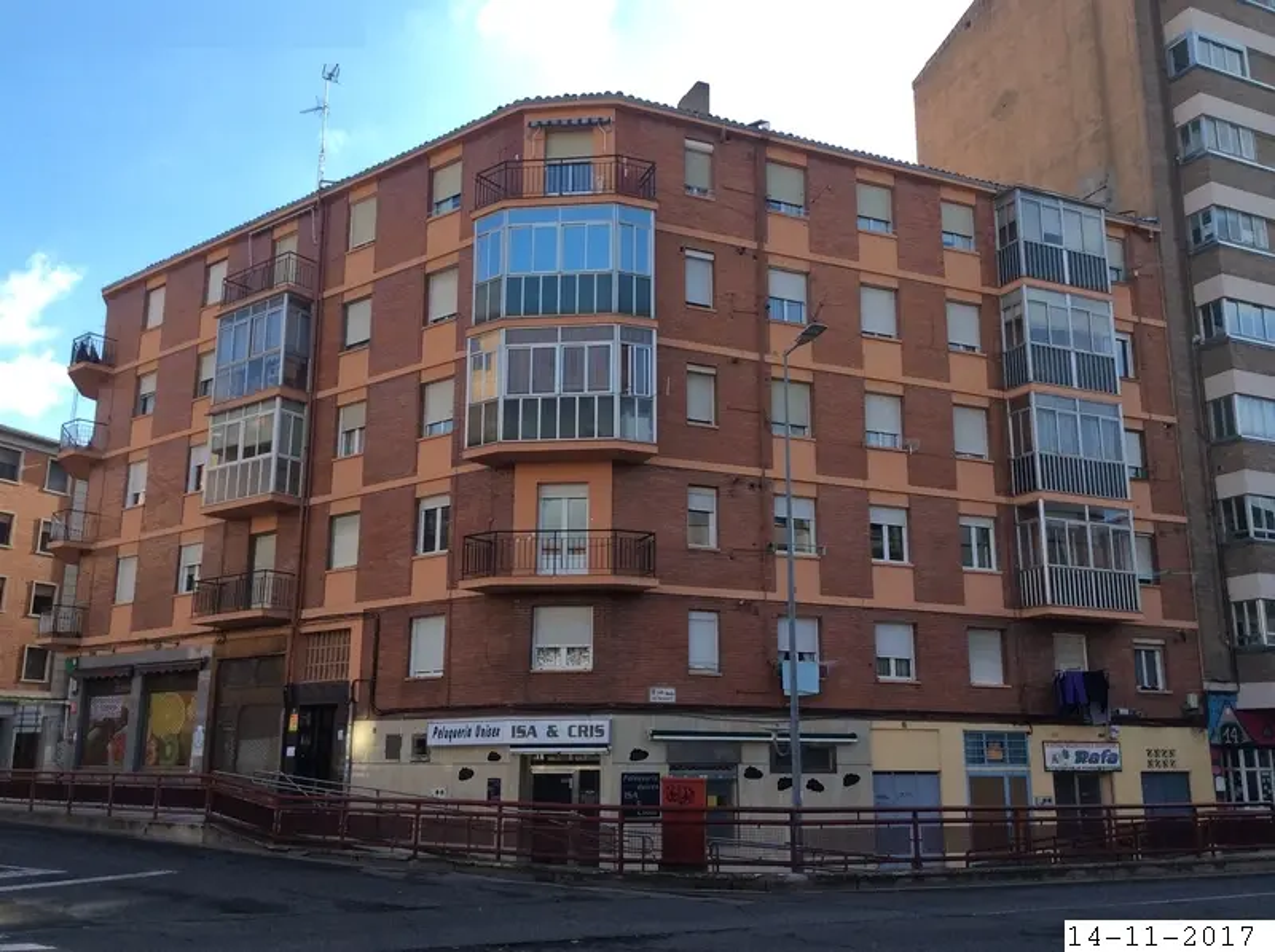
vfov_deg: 42.8
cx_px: 638
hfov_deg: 55.4
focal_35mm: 33
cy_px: 476
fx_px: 1213
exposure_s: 1/529
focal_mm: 3.3
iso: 32
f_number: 2.4
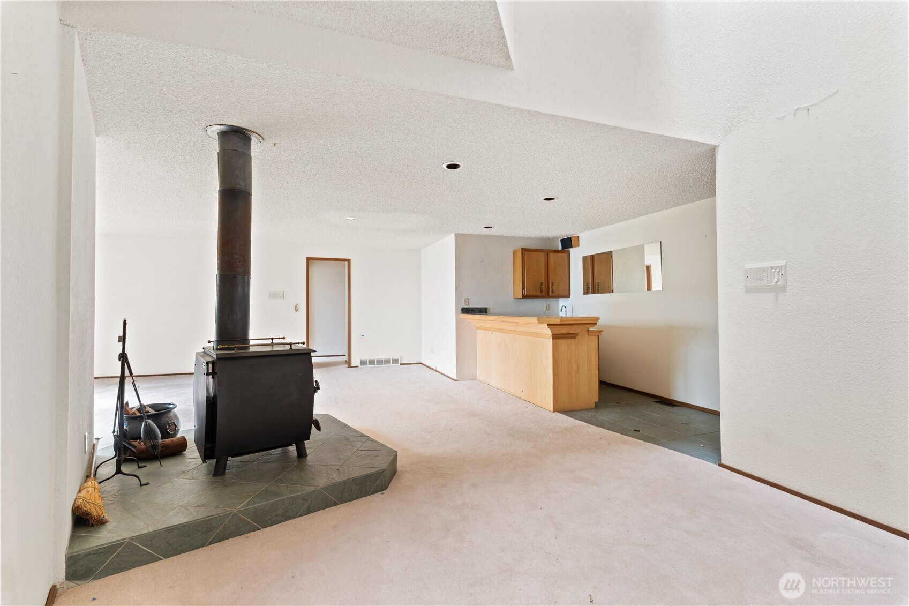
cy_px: 303
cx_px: 454
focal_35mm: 16
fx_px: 404
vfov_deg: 73.7
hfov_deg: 96.7
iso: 125
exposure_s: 4
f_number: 8
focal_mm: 16
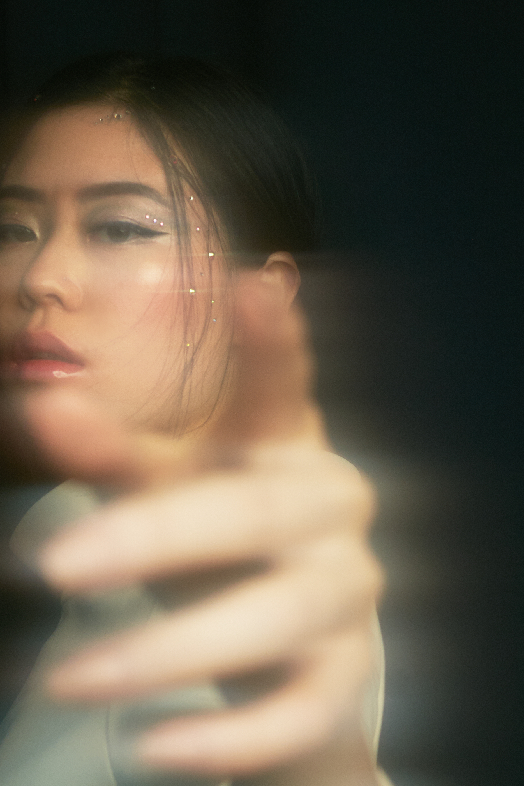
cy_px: 411
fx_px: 1594
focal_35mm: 73
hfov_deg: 18.6
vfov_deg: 27.7
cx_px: 165
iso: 500
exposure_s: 1/200
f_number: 5
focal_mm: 35
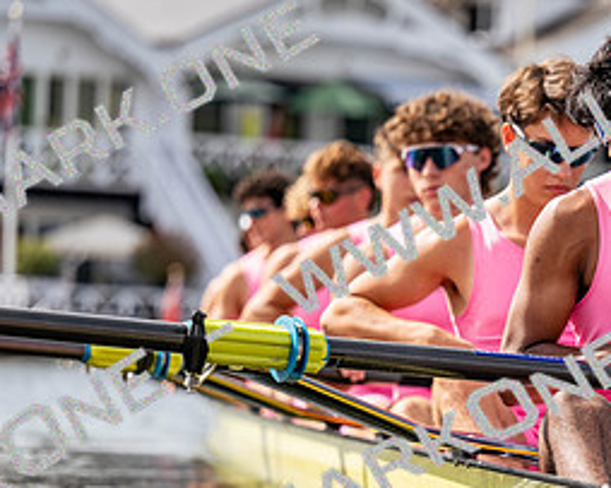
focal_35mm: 236
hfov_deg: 8.2
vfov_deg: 6.5
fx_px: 4266
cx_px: 570
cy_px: 321
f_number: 2.8
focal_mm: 110
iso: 125
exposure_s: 1/2500
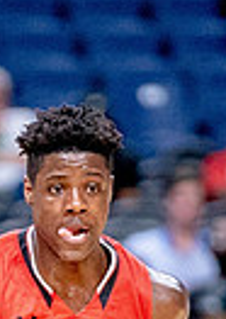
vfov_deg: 1.5
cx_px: 15
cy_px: 444
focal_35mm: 1316
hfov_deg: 1.1
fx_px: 11874
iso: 2500
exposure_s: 1/1000
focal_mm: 200
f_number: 2.8
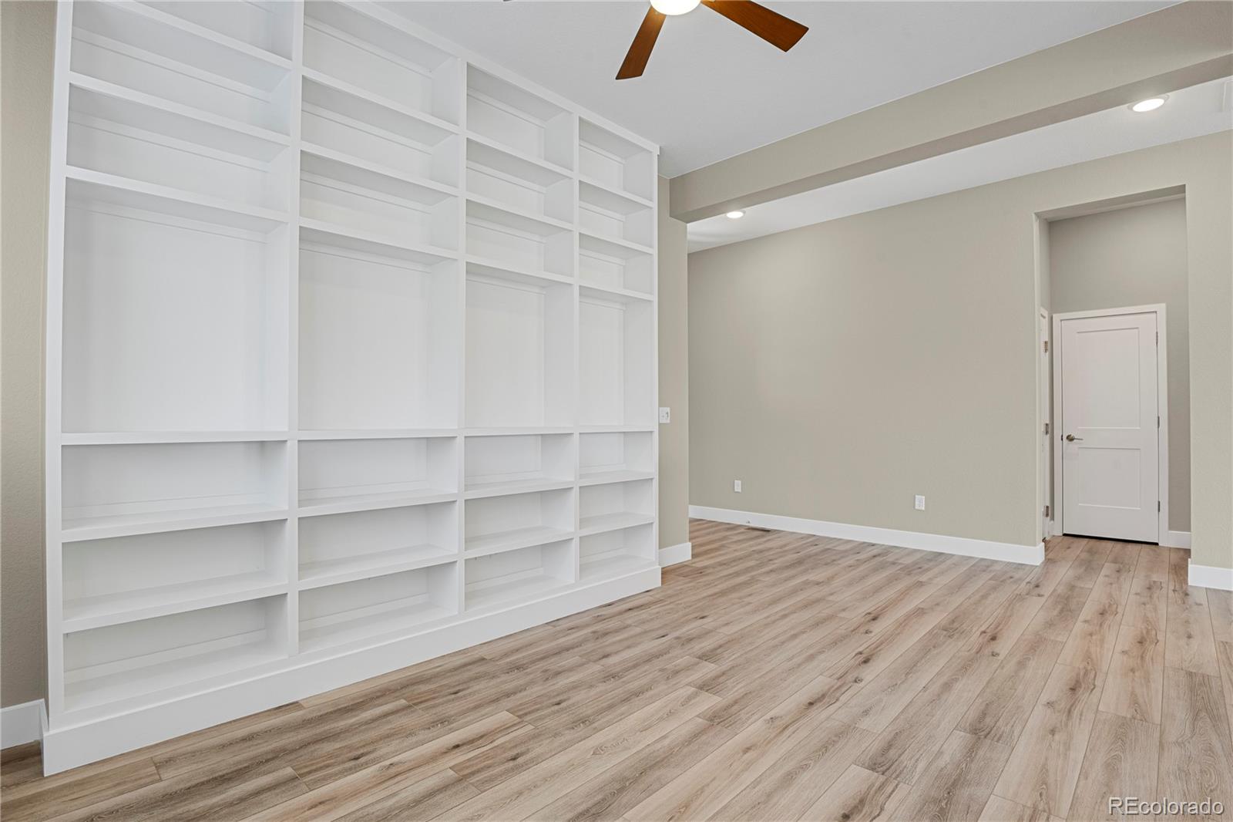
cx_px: 616
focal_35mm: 17
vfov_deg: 70.4
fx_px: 582
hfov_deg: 93.3
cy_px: 411
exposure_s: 1.6
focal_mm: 17
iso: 250
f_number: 8
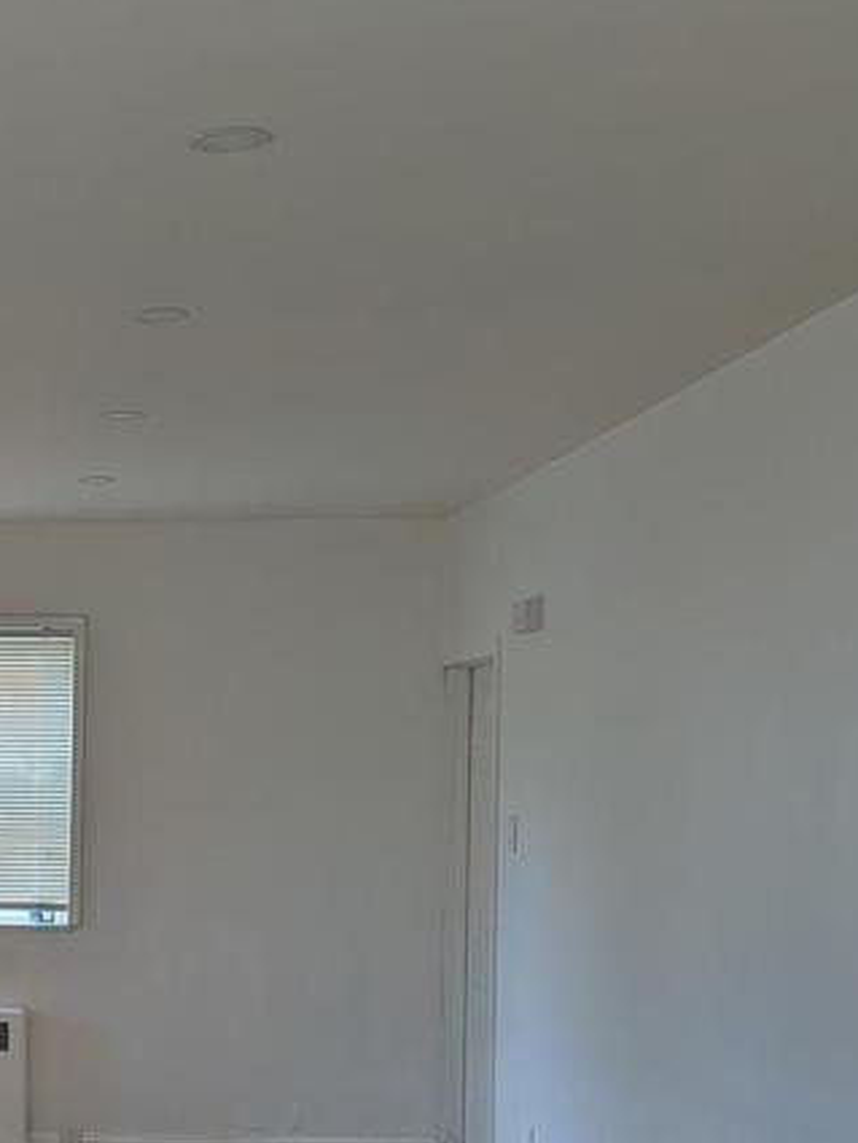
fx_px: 2015
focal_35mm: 61
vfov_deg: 31.0
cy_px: 877
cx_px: -167
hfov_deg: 22.2
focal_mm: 4.53
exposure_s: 1/789
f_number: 1.7
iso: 28
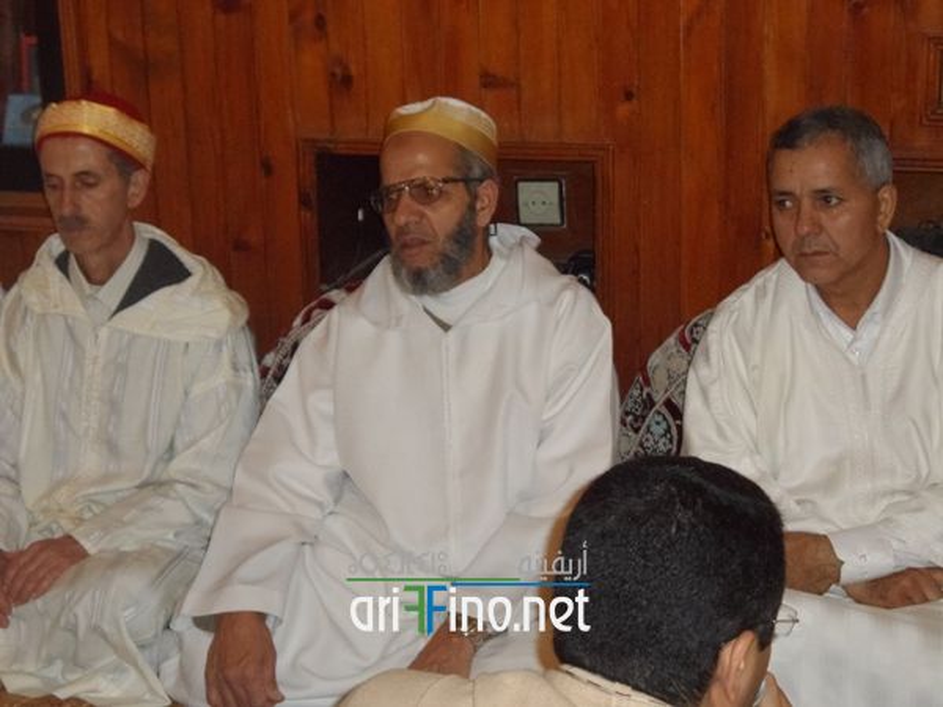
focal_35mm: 82
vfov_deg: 18.0
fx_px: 2234
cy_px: 354
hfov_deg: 23.8
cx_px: 472
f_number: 4.4
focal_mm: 15.4
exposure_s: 1/45
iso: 640
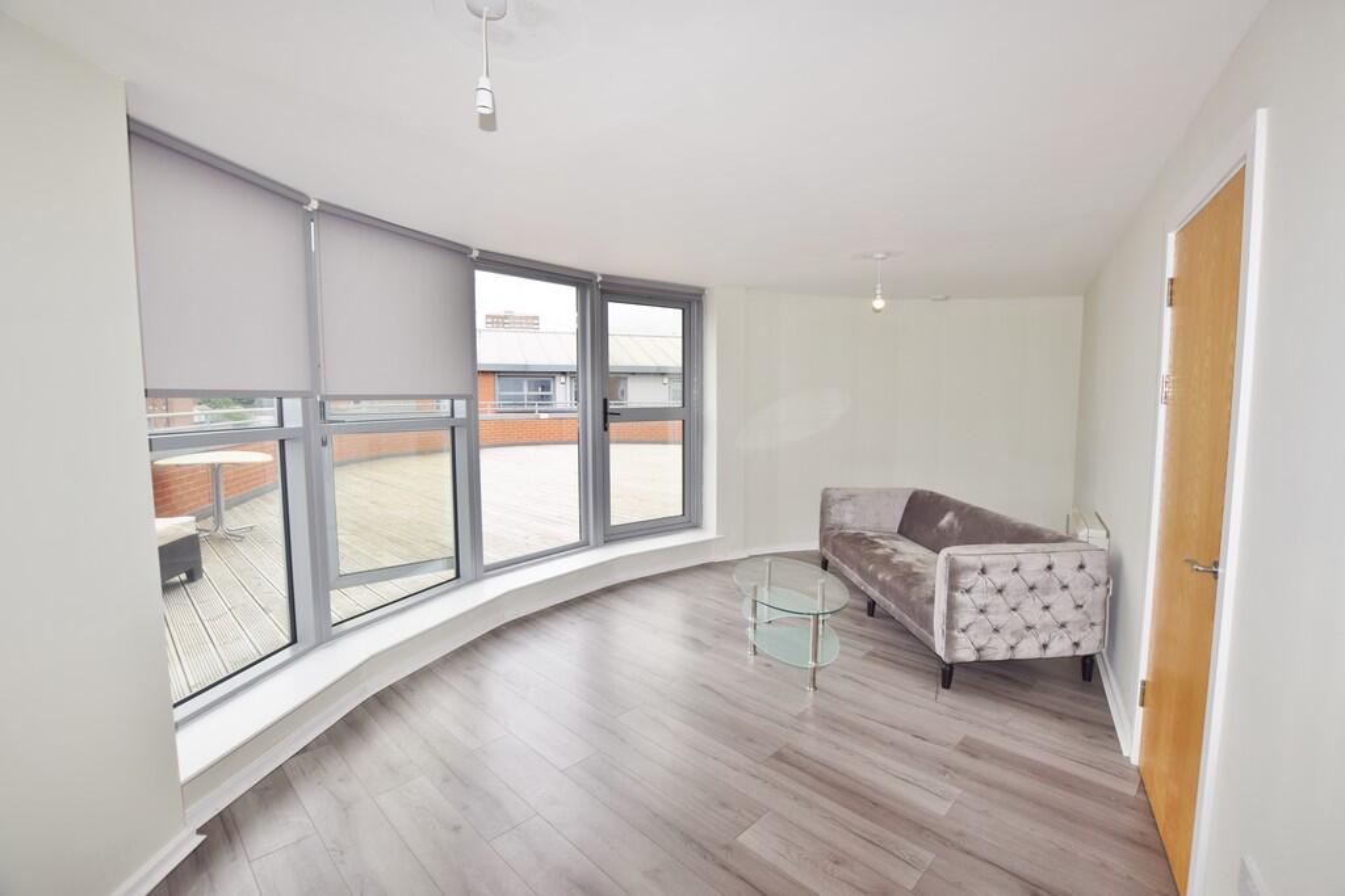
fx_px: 560
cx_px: 672
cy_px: 448
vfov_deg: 77.3
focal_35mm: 15
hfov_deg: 100.4
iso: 100
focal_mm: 10
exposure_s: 1/125
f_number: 5.6
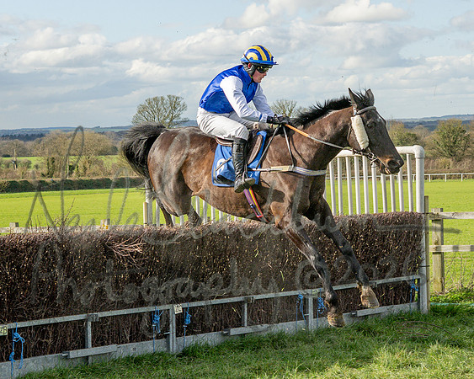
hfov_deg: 17.3
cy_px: 220
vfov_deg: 13.8
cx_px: 174
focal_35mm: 111
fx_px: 1559
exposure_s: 1/1250
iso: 200
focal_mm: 35
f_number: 4
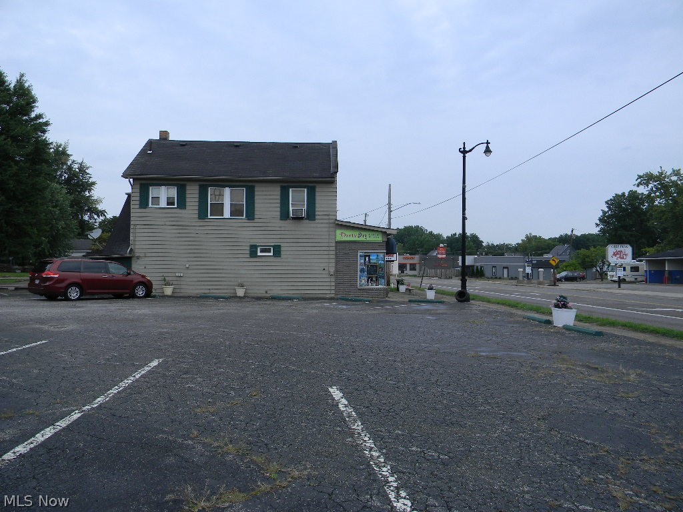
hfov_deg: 63.4
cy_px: 256
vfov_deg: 49.7
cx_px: 342
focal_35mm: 28
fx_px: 552
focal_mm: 5
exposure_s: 1/470
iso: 80
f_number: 3.5
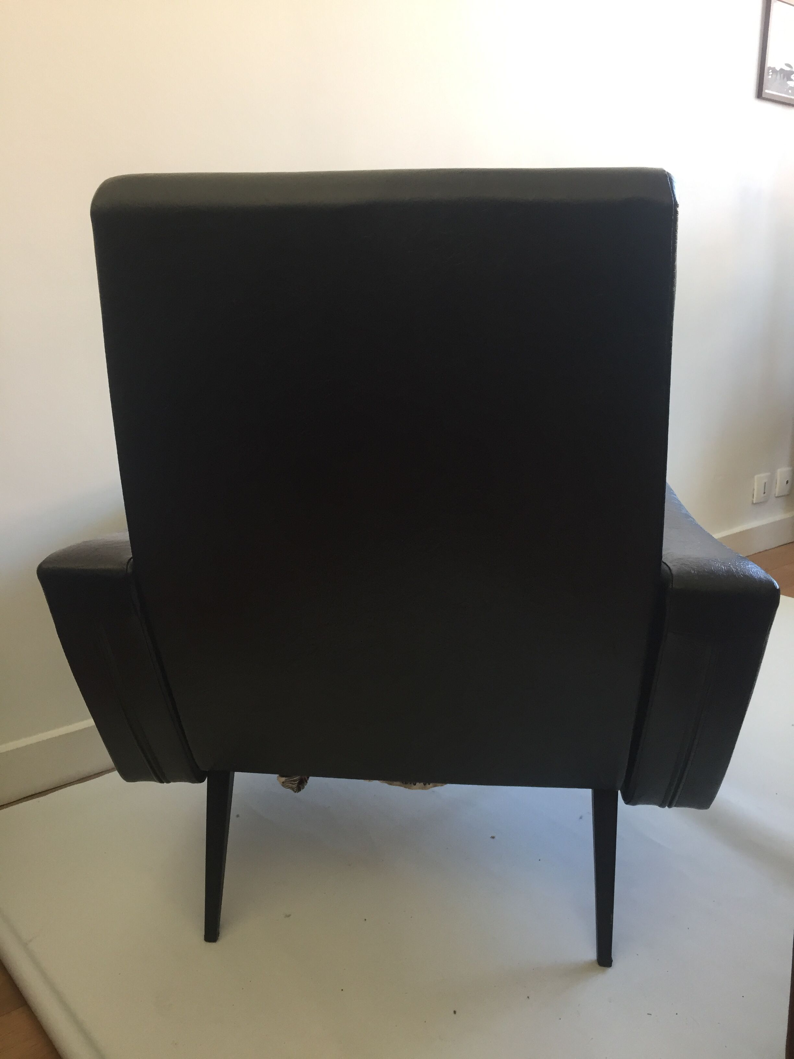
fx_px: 887
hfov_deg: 48.2
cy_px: 530
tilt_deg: -14.0
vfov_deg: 61.7
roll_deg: +0.0
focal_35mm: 29
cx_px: 397
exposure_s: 1/33
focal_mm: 4.15
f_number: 2.2
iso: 50
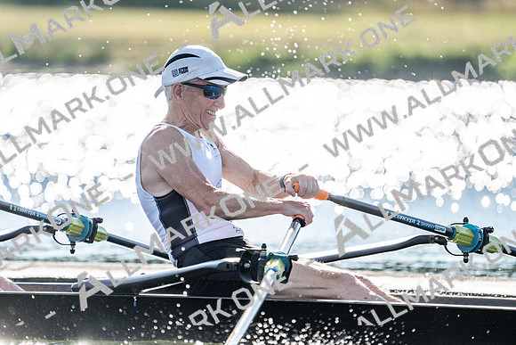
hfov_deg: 4.2
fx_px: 7111
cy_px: 172
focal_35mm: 496
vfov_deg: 2.8
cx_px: 258
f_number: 6.3
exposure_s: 1/1600
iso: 100
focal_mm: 496
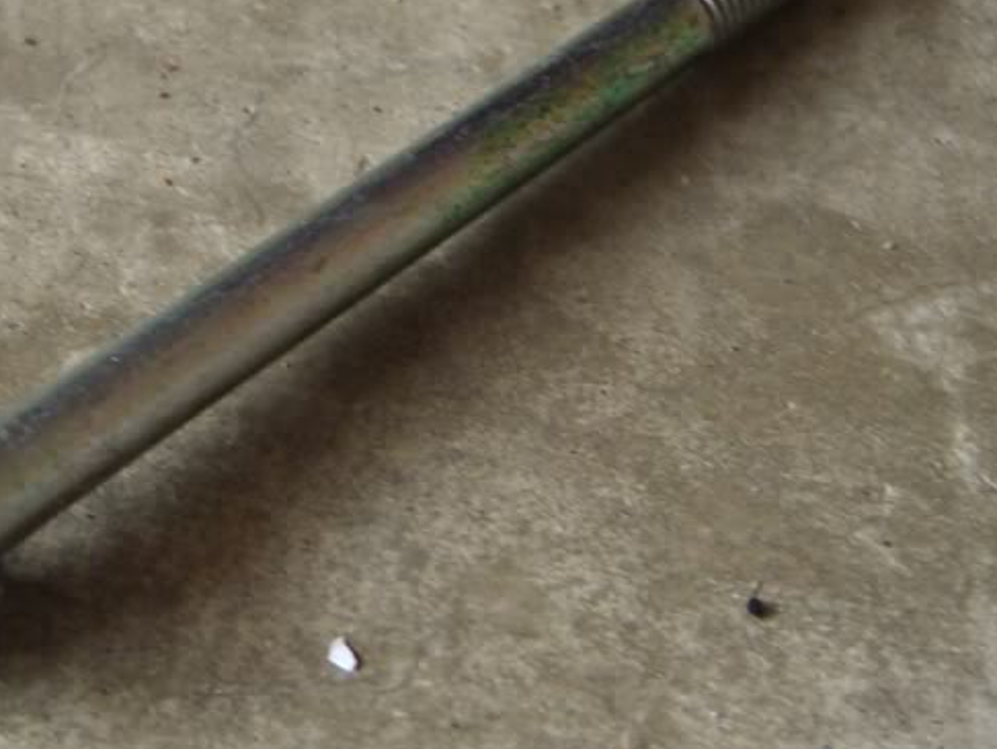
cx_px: 287
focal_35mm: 80
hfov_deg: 24.2
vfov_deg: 18.4
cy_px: 384
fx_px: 2305
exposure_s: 1/80
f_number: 2.8
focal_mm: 7.9
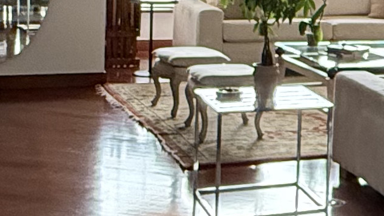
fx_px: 998
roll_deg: -4.1
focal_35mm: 98
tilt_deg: -4.5
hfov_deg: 18.1
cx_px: 654
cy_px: 18
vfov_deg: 12.2
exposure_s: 1/120
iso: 320
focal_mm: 2.22
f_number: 2.2
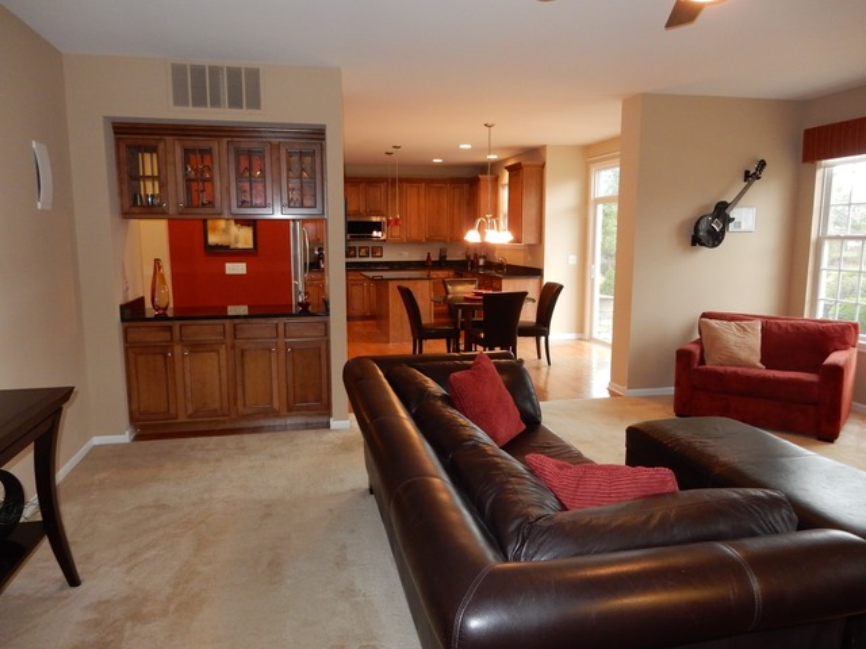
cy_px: 324
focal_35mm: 25
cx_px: 433
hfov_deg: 69.4
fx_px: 625
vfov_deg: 54.9
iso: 320
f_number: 3.7
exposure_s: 1/30
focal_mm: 4.5
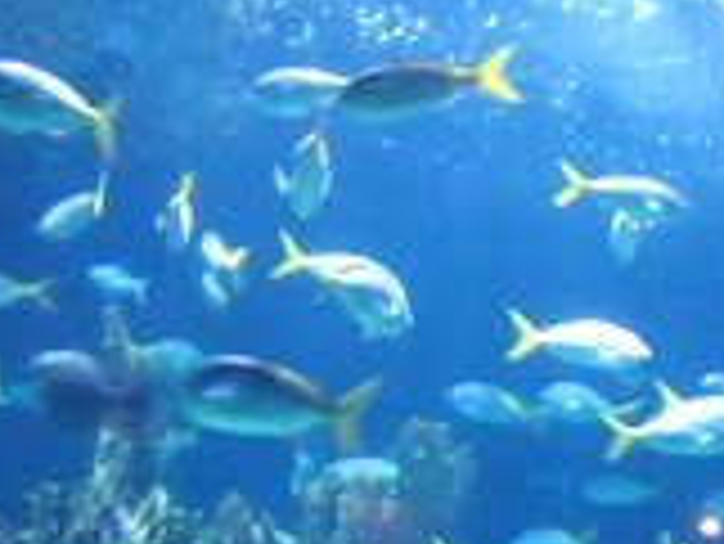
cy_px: 654
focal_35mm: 87
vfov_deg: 16.3
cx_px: 967
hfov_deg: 20.4
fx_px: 1821
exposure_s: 1/8
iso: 1000
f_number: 3.9
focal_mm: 5
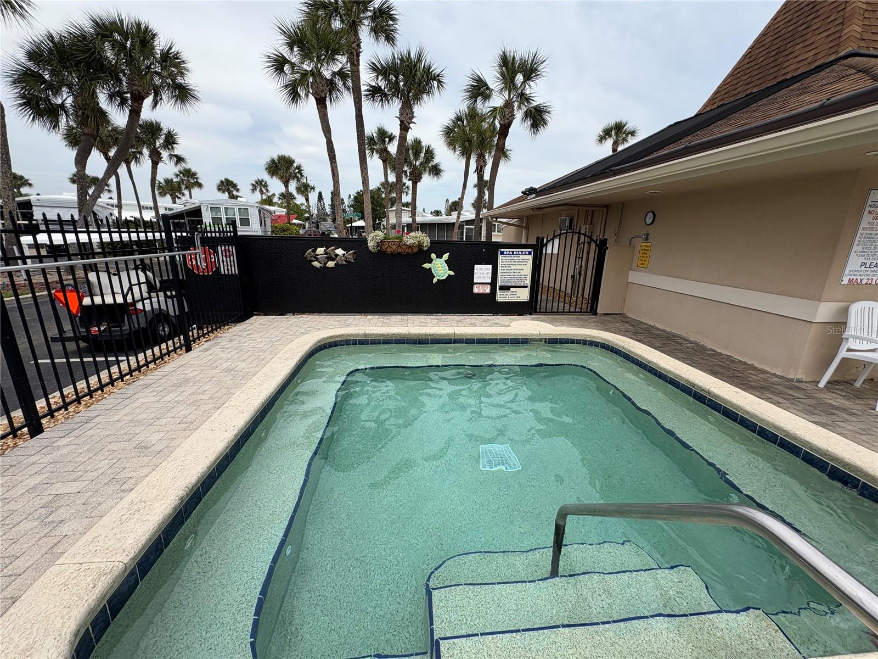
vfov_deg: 85.7
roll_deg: -1.2
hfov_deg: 102.1
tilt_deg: -13.4
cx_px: 439
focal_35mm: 14
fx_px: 355
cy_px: 330
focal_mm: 2.22
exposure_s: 1/1600
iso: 40
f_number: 2.2
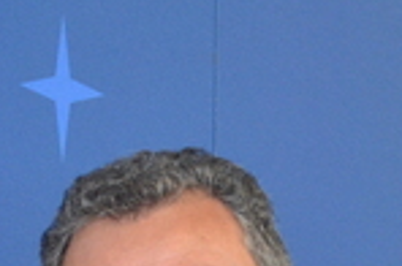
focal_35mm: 297
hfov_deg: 6.9
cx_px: 258
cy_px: 584
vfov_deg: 4.5
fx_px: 3309
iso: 800
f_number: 4.5
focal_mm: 42
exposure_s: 1/60
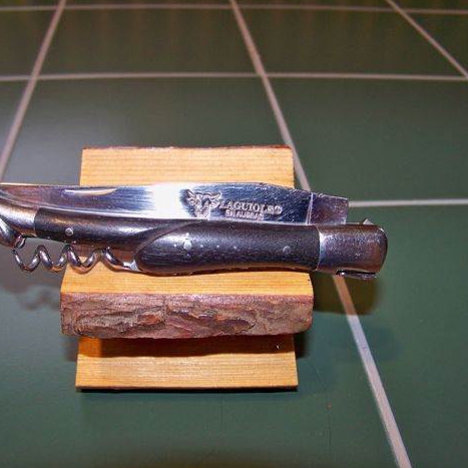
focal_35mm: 40
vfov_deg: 41.9
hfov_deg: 41.8
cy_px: 238
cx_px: 203
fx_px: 612
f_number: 2.8
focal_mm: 5.85
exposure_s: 1/30
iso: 200
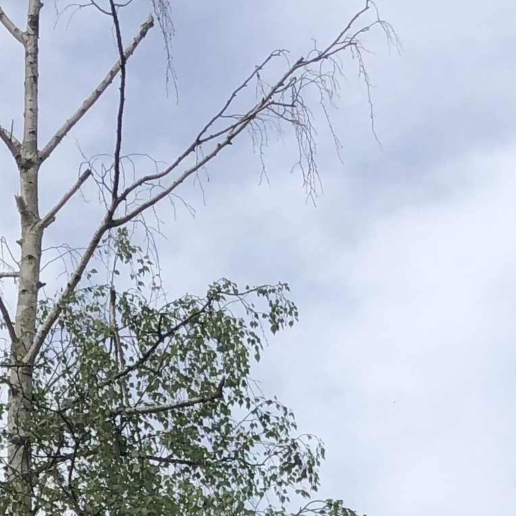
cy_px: 1020
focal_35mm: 131
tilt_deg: +5.9
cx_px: 162
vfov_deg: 11.9
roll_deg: +0.0
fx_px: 2209
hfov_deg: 13.3
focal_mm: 3.99
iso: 20
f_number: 1.8
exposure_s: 1/1869
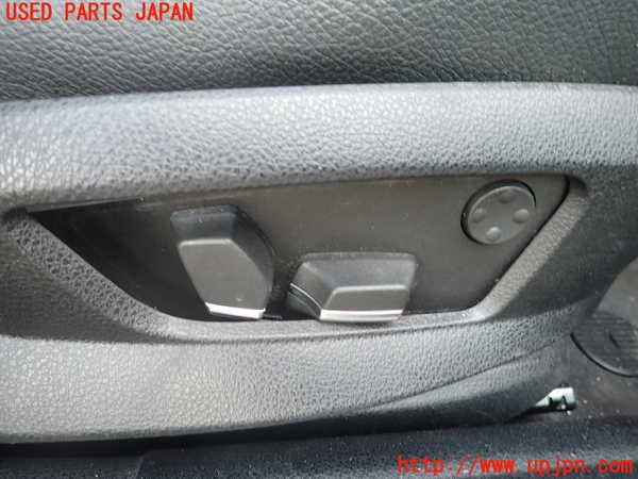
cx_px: 319
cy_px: 240
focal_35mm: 25
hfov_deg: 69.4
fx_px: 461
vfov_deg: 54.9
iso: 200
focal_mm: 4.5
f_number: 2
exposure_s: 1/40
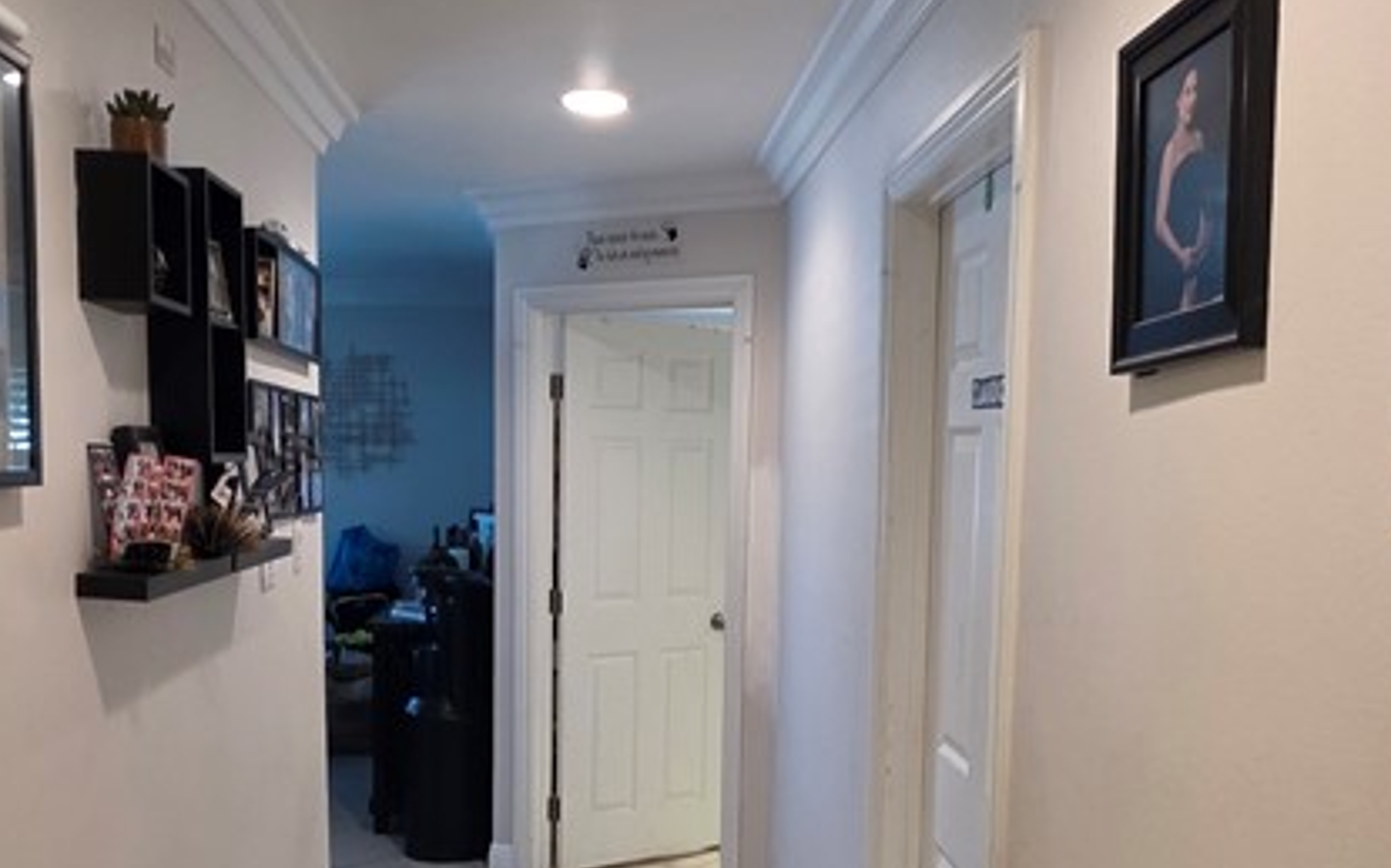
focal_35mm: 34
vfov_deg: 36.6
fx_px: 1288
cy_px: 623
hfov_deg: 56.6
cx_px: 633
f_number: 1.9
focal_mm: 2.2
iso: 200
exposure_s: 1/60
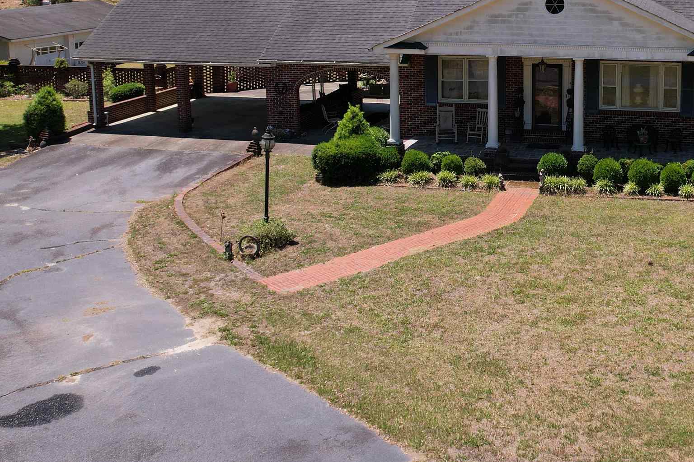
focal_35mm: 44
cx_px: 542
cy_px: 79
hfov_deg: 42.7
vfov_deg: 29.7
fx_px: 848
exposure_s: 1/2000
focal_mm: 8.38
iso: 120
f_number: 2.8
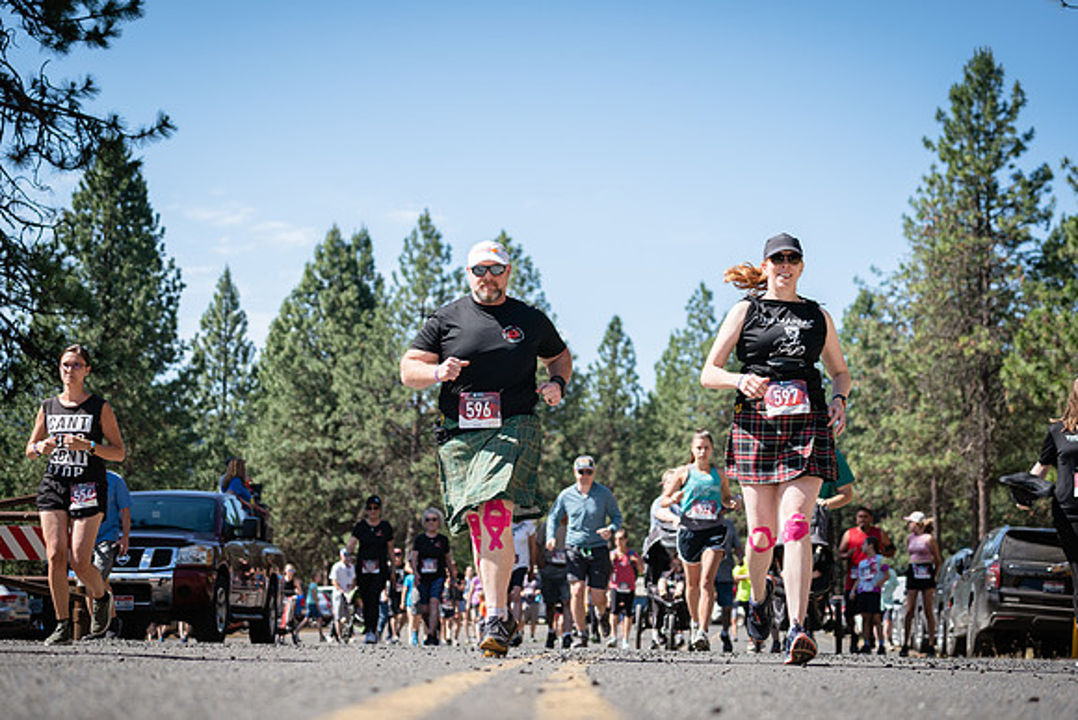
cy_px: 360
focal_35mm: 74
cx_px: 539
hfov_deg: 27.3
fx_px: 2216
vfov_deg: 18.4
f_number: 4
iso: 100
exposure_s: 1/500
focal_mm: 74
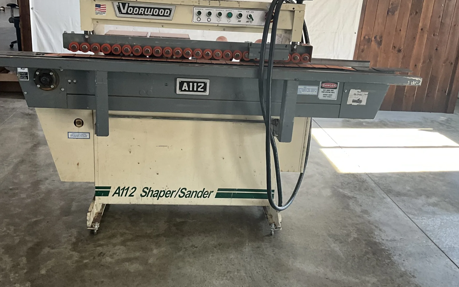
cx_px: 216
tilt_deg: -18.4
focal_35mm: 35
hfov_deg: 55.3
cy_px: 124
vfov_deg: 36.2
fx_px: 438
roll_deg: -4.0
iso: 64
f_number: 1.8
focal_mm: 3
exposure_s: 1/61
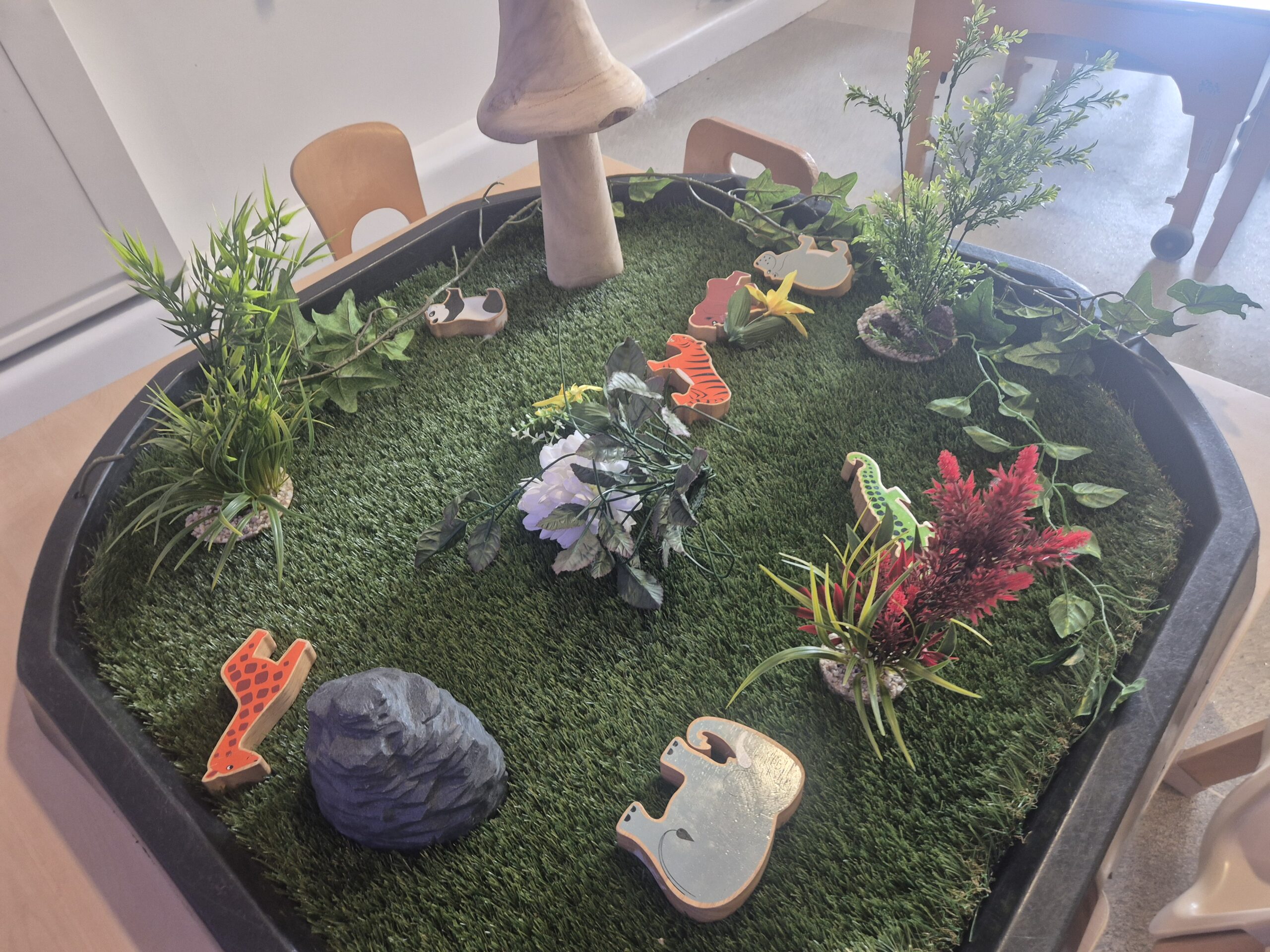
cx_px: 635
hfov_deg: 73.9
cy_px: 476
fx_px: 844
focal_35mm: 23
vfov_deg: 58.9
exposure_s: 1/46
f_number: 1.8
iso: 320
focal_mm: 5.4
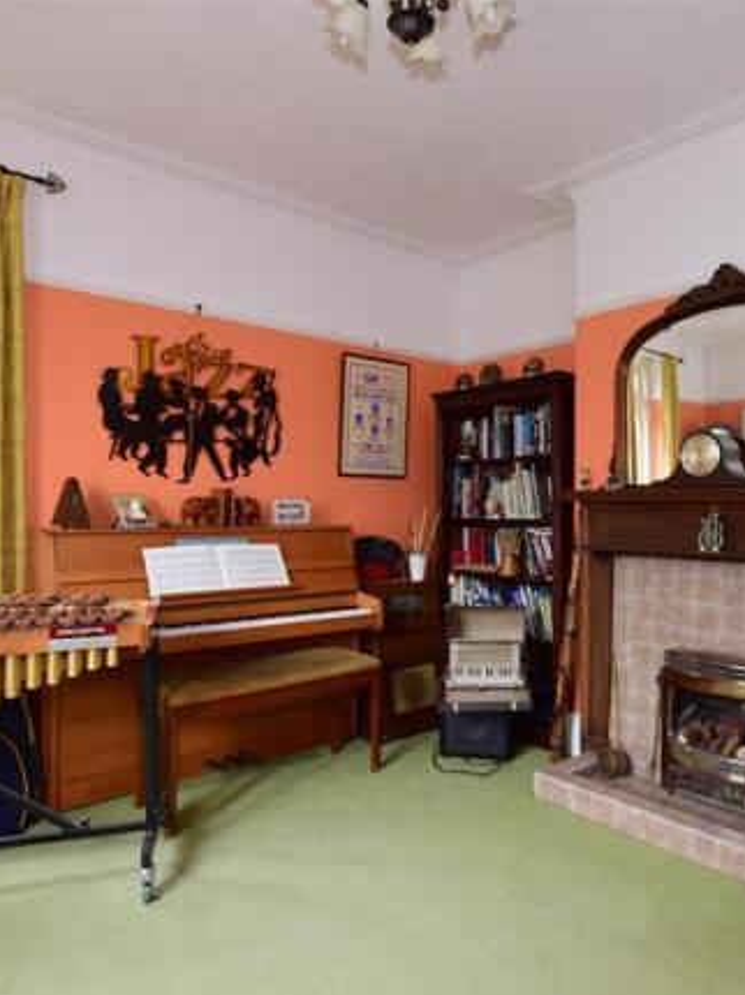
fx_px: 632
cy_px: 501
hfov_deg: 60.0
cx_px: 479
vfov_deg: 76.4
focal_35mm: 22
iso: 400
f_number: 5.6
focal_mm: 10
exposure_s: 1/13
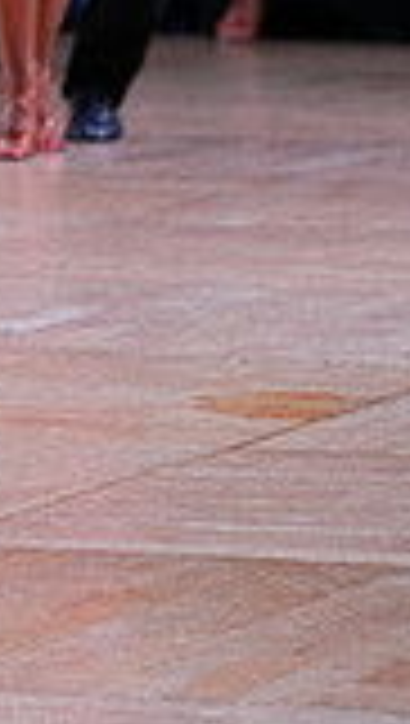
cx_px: -426
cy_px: -508
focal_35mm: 430
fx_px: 8280
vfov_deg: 5.0
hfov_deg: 2.8
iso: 1000
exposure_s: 1/400
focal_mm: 114
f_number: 4
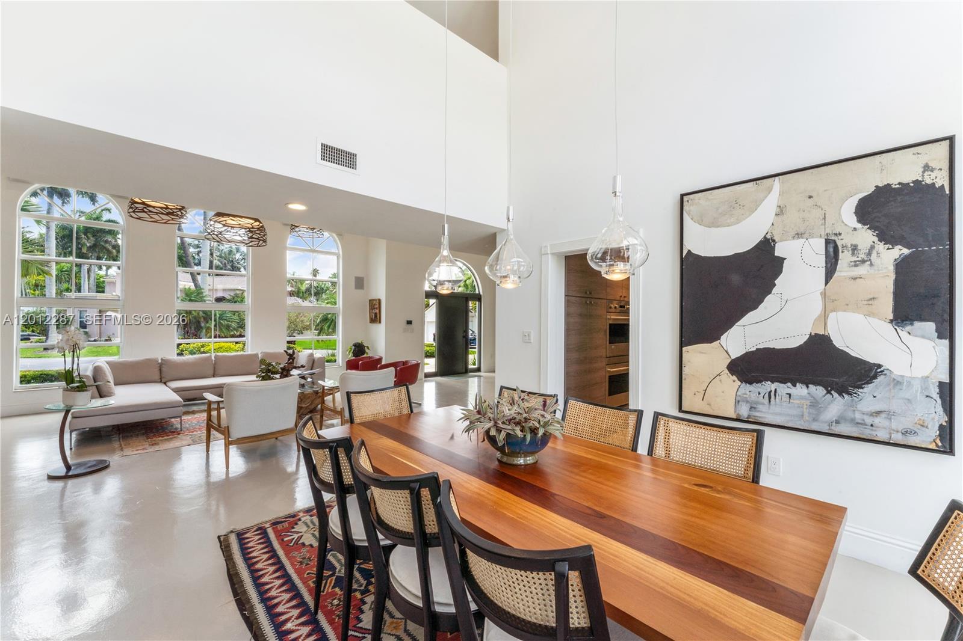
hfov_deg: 101.9
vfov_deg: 78.8
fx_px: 390
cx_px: 482
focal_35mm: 15
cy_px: 320
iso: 200
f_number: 22
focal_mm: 14.6
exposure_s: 1/6
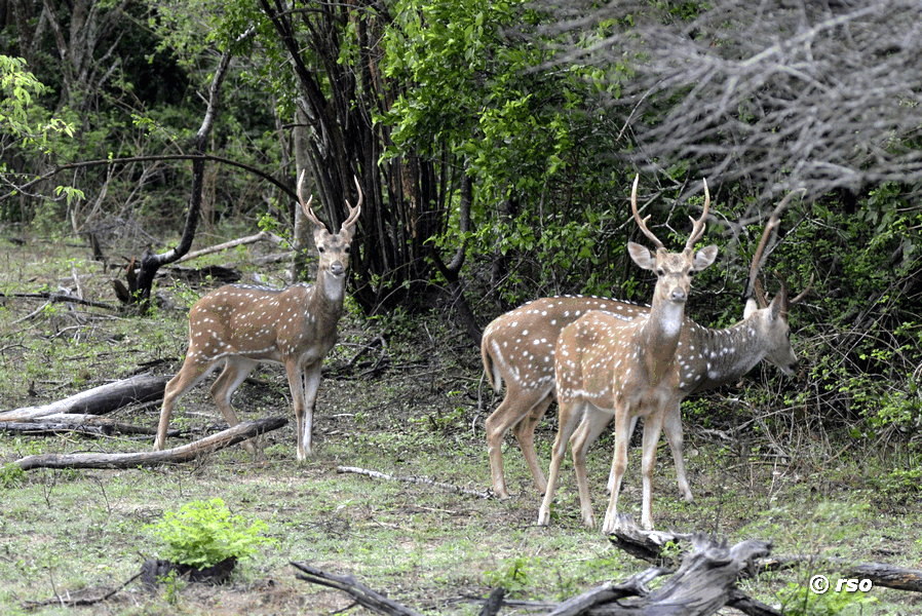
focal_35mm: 225
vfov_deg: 6.1
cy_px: 308
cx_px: 461
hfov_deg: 9.1
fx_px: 5766
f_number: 5
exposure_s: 1/200
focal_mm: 150
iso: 250
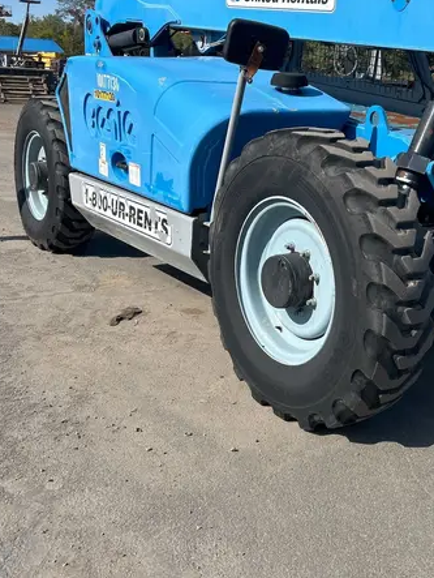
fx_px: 718
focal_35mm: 43
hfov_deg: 33.1
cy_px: 263
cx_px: 318
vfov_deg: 43.8
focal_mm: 5.7
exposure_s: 1/3831
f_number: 1.5
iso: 50
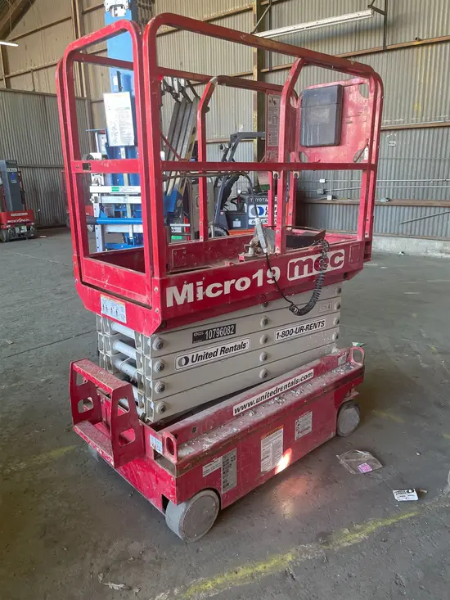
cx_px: 225
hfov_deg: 53.1
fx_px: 451
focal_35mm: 26
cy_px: 300
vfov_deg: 67.3
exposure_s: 1/60
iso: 80
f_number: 1.6
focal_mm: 4.2
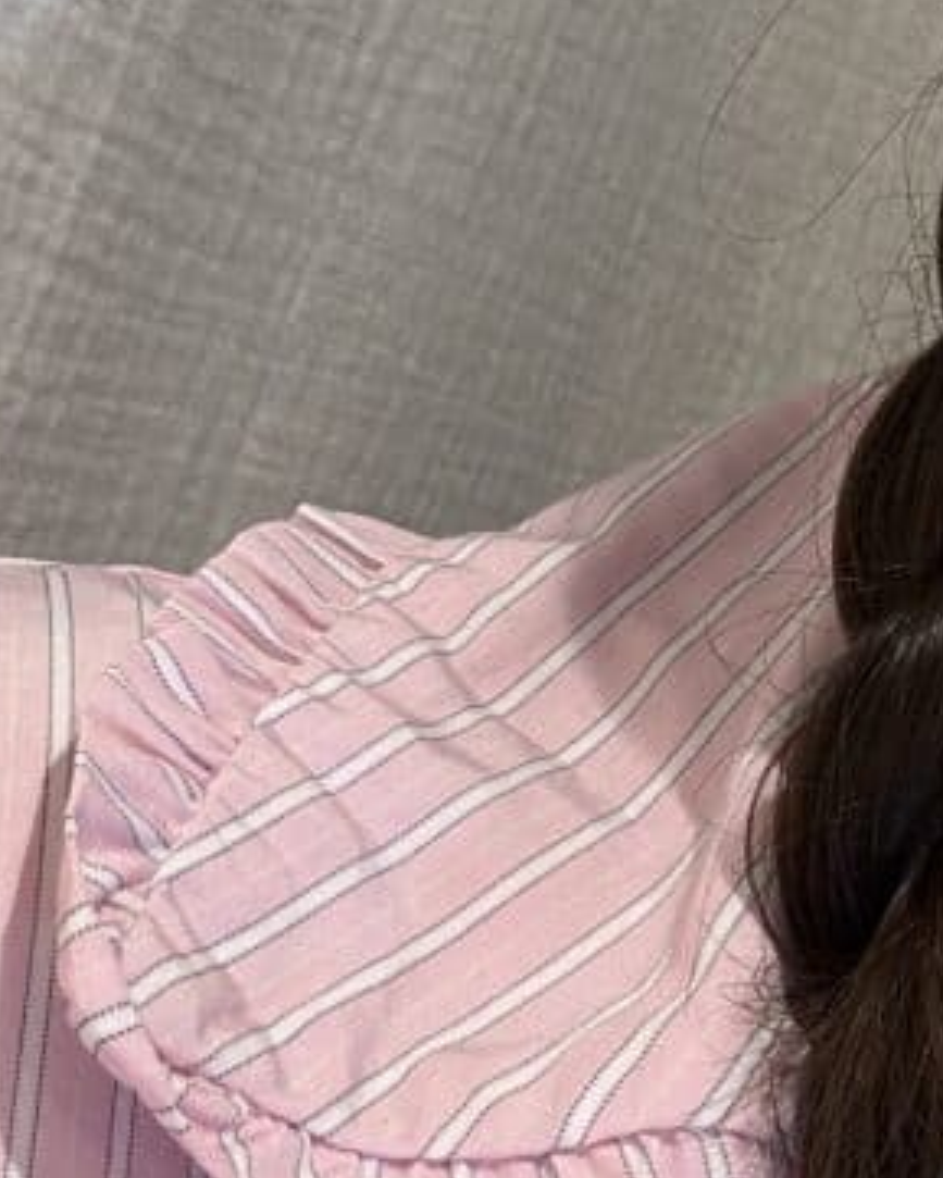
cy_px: 506
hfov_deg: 18.5
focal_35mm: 83
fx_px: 2894
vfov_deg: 23.0
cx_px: 493
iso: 50
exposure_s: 1/50
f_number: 1.9
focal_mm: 2.69
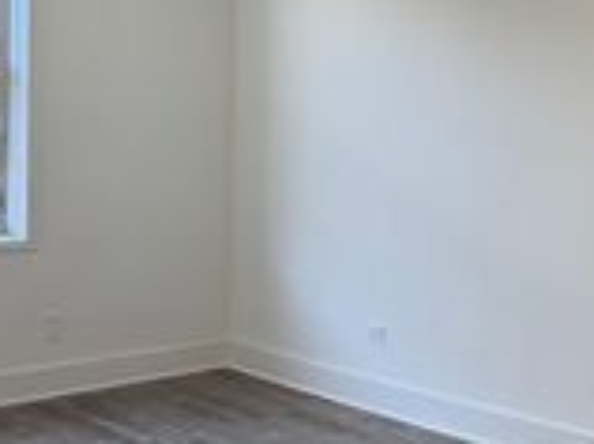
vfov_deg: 19.1
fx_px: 1302
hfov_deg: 21.9
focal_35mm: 76
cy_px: 70
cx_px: 857
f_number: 1.78
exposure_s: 1/120
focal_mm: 6.76
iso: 100
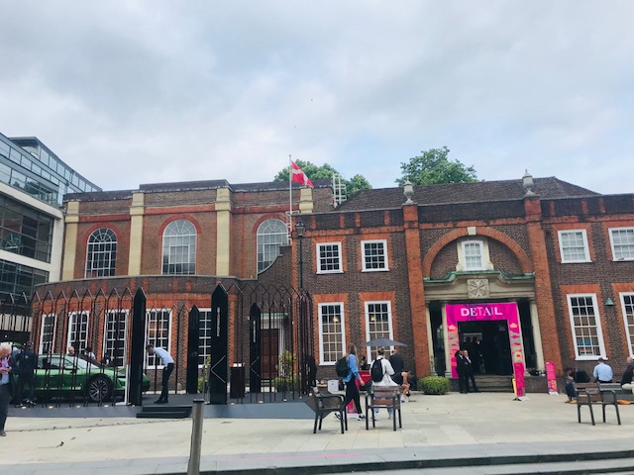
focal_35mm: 28
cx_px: 317
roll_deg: +1.1
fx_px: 513
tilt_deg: +14.9
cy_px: 238
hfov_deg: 63.4
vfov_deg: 49.7
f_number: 1.8
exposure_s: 1/1773
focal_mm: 3.99
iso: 20
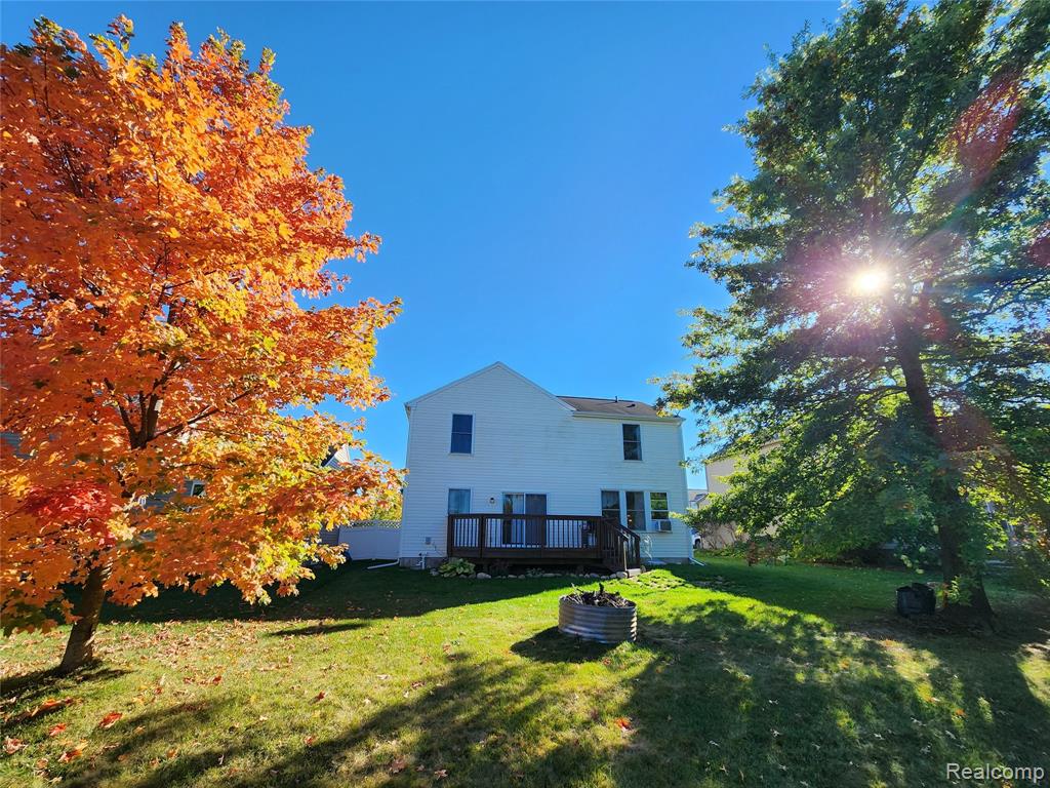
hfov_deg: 106.2
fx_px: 394
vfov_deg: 89.9
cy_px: 394
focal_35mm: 13
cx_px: 525
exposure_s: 1/1000
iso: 50
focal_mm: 2.2
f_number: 2.2
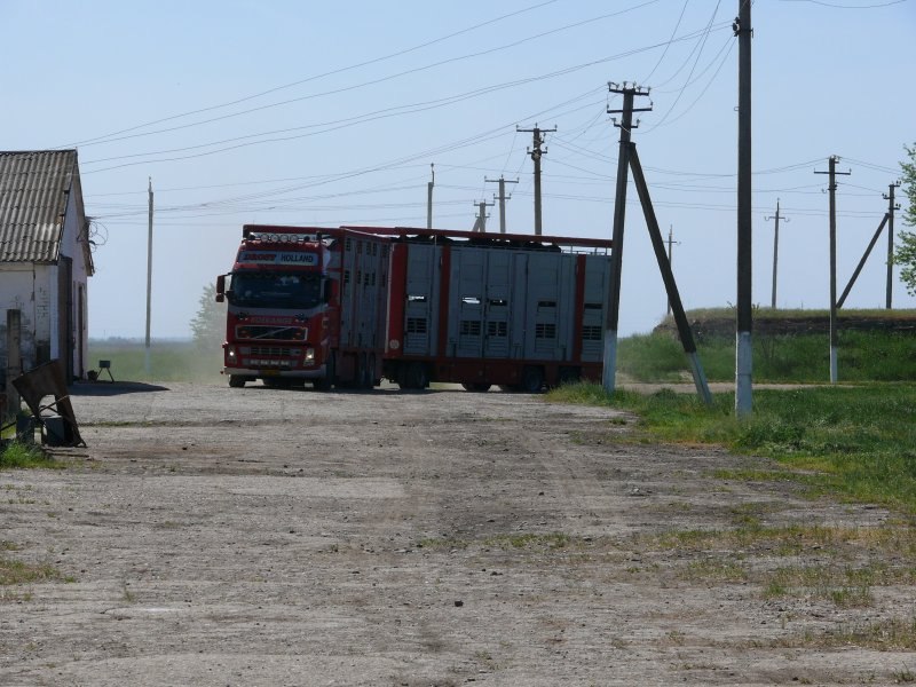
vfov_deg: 8.6
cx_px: 458
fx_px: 4578
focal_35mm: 173
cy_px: 344
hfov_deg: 11.4
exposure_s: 1/400
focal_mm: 36.5
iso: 100
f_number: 8
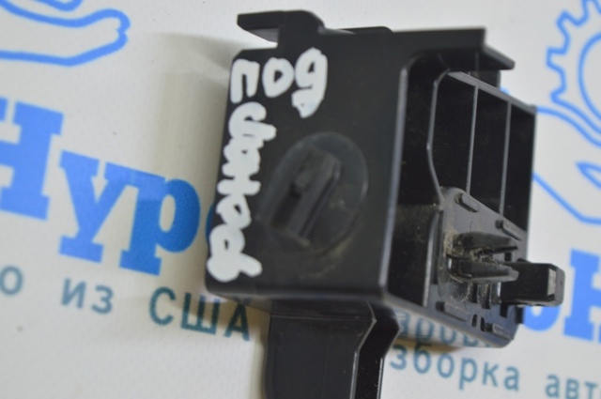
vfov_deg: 16.5
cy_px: 200
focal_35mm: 82
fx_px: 1376
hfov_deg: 24.6
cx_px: 300
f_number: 5.6
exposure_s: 1/20
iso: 400
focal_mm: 55
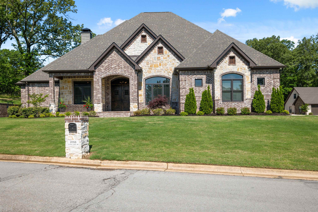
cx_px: 159
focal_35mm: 30
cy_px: 106
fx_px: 265
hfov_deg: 61.9
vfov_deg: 43.6
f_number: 6.3
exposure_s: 1/640
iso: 100
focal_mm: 30
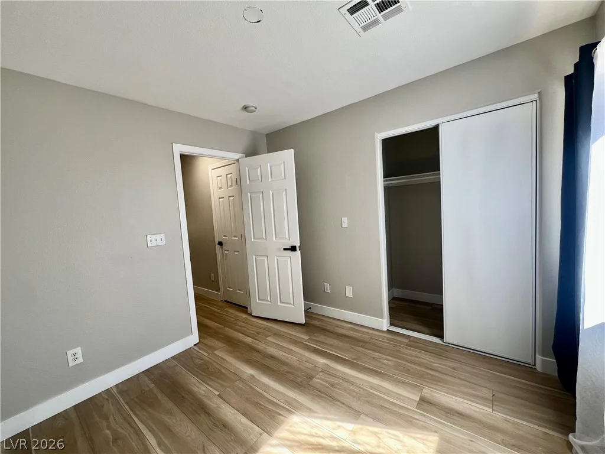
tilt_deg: -4.5
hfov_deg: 106.2
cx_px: 302
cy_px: 227
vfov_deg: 89.9
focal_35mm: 13
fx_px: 227
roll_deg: +4.2
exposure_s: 1/99
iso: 50
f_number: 1.8
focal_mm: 1.57
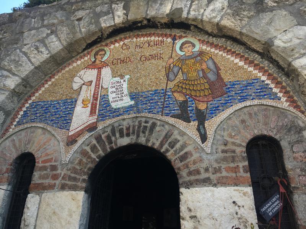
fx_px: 256
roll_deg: -1.5
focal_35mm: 29
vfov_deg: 48.2
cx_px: 153
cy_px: 114
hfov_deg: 61.7
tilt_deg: +27.7
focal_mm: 4.15
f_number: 2.2
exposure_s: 1/261
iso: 25
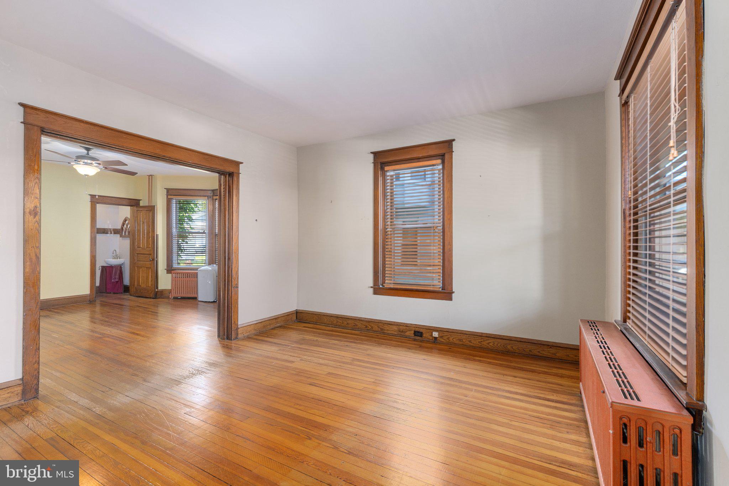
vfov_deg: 73.7
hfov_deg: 96.7
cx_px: 364
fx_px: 324
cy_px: 243
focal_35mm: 16
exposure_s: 1/10
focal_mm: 16
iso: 320
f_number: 7.1
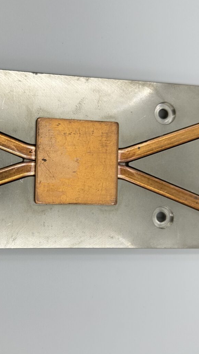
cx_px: 57
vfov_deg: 51.6
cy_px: 182
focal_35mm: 39
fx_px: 366
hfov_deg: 30.1
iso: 80
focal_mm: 6.86
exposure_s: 1/255
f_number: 1.78
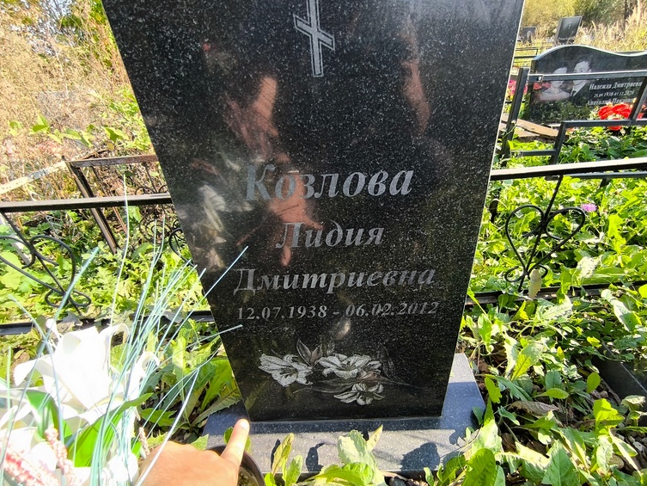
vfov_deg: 74.7
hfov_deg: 90.9
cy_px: 243
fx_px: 318
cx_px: 341
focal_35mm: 17
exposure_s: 1/353
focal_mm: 1.65
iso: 50
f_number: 2.2
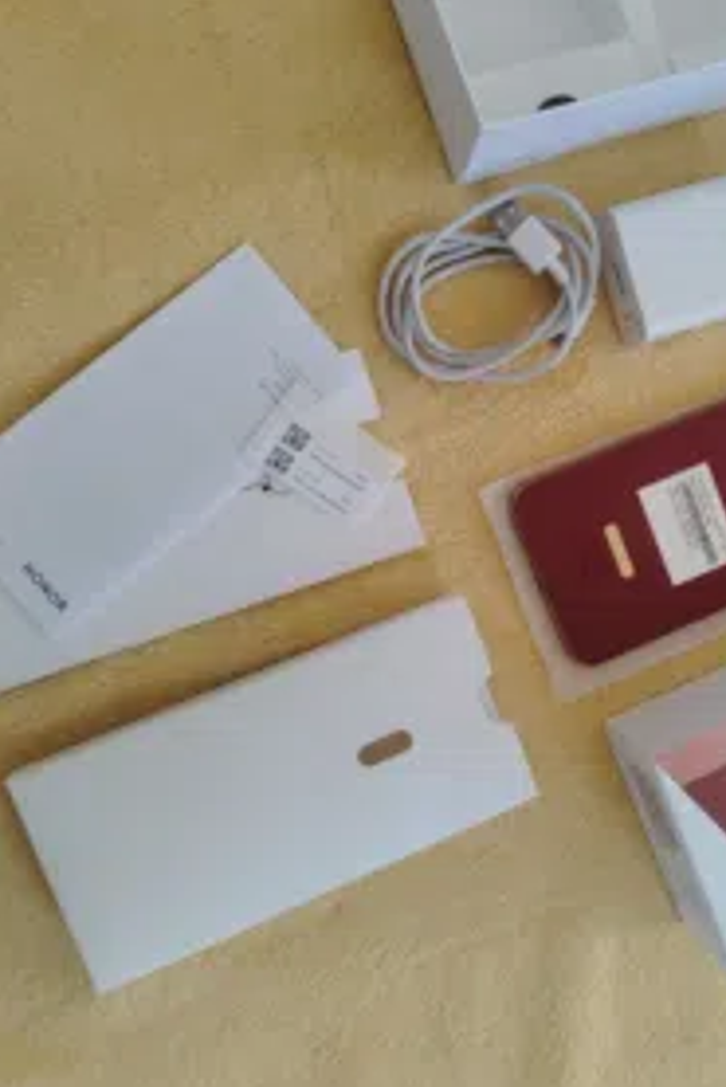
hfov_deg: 36.3
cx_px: 522
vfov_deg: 53.1
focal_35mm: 36
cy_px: 530
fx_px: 1088
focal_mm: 5.25
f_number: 1.75
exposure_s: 1/100
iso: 328
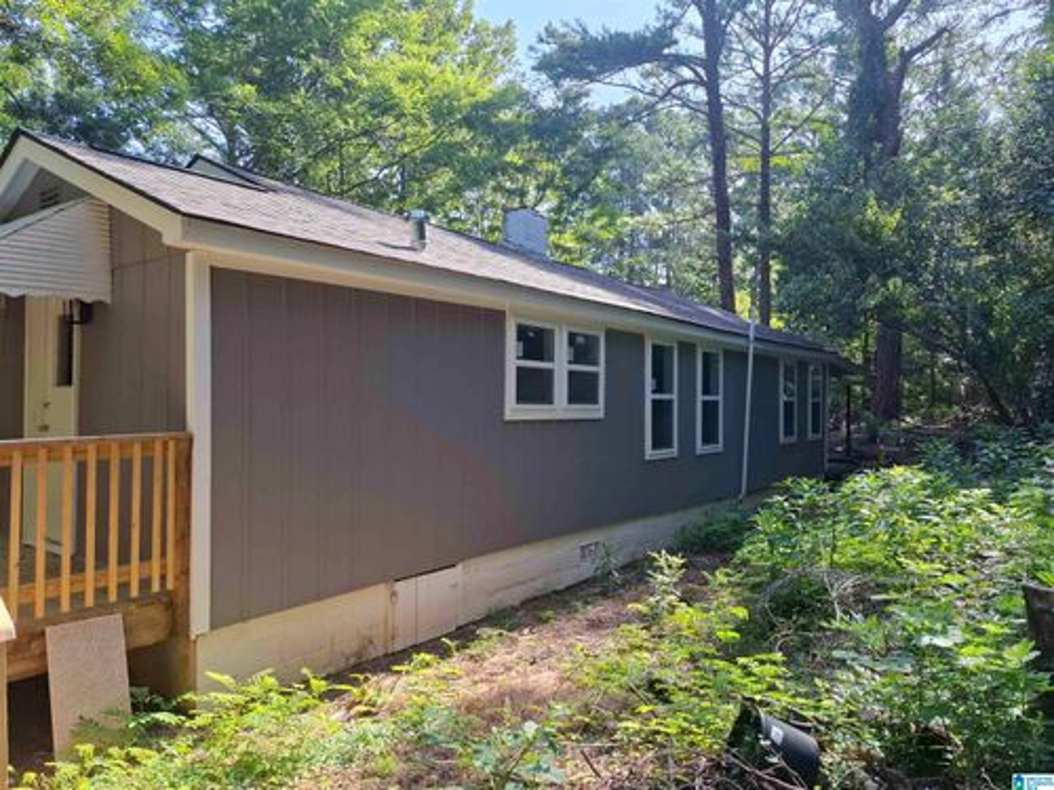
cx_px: 527
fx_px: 700
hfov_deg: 73.9
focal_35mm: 23
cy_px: 395
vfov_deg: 58.9
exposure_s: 1/397
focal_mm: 5.54
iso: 50
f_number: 1.8
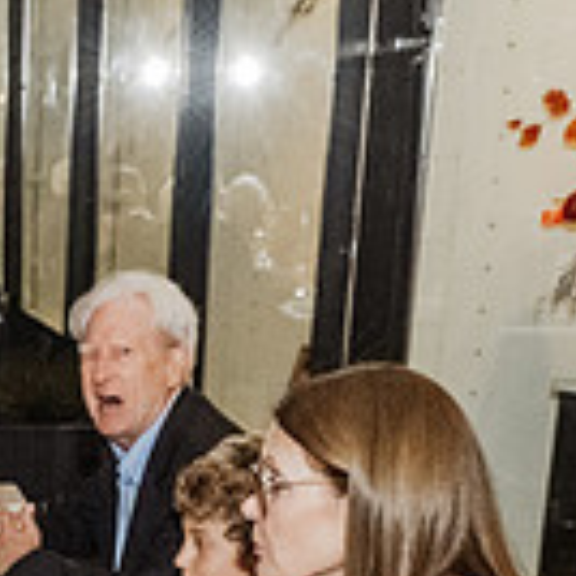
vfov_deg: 17.5
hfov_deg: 18.0
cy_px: 780
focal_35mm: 92
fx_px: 1732
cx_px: -112
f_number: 5.6
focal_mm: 24
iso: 3200
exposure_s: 1/125
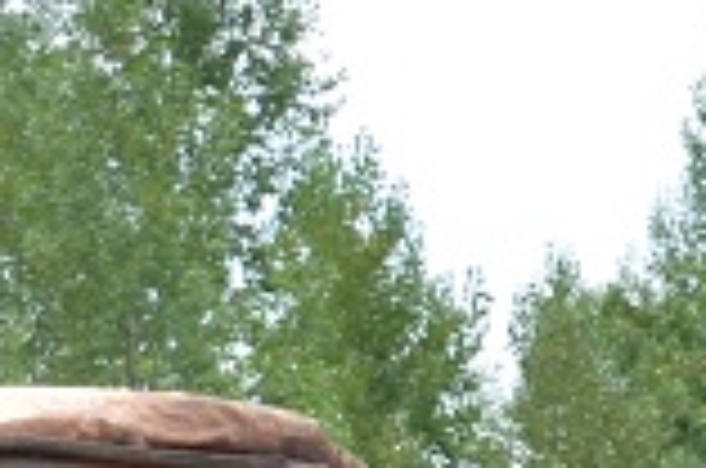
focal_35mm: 515
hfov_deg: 4.0
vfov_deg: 2.6
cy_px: 904
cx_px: -135
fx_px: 10076
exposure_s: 1/800
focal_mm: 45
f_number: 5.6
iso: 400
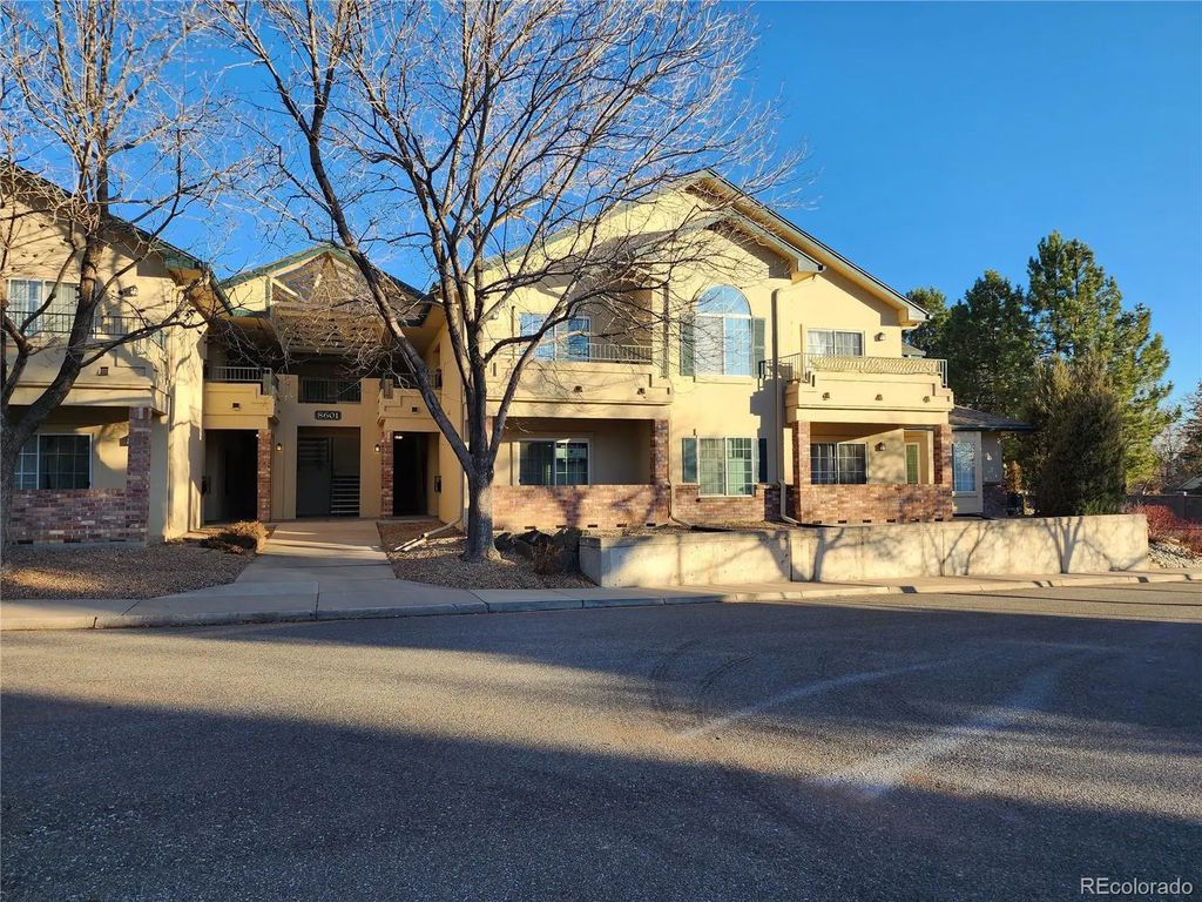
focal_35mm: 23
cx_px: 601
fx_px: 799
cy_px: 451
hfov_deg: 73.9
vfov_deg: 58.9
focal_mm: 6.4
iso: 12
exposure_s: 1/401
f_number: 1.8
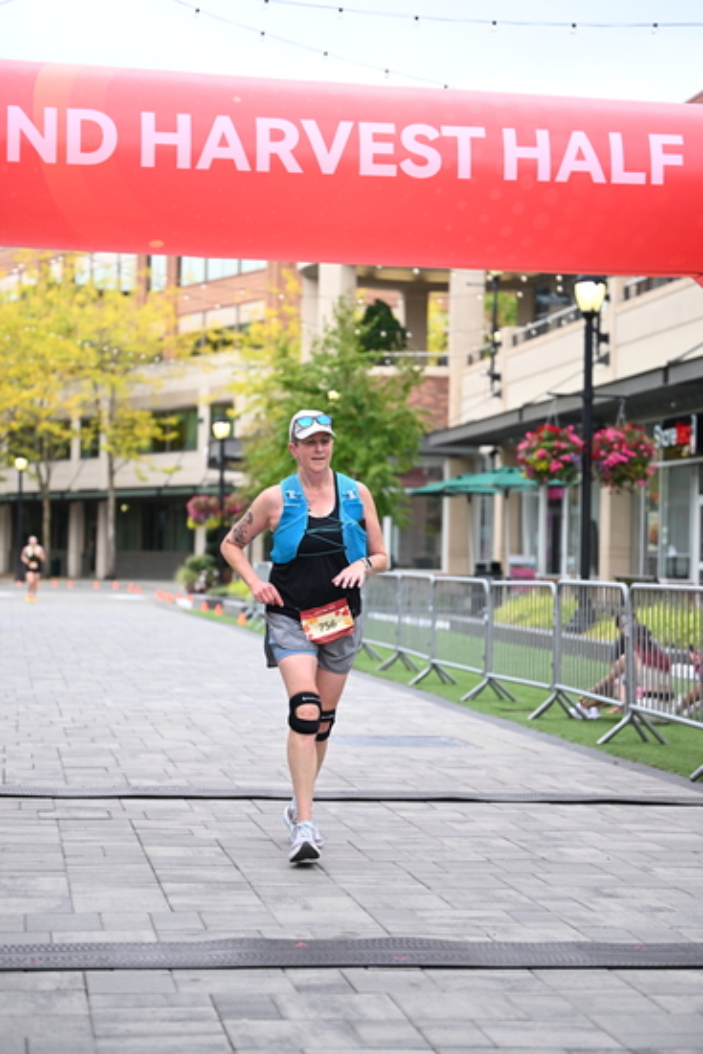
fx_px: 2049
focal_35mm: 70
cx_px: 352
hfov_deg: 19.5
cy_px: 527
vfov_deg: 28.8
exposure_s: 1/1250
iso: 640
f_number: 2.8
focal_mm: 70
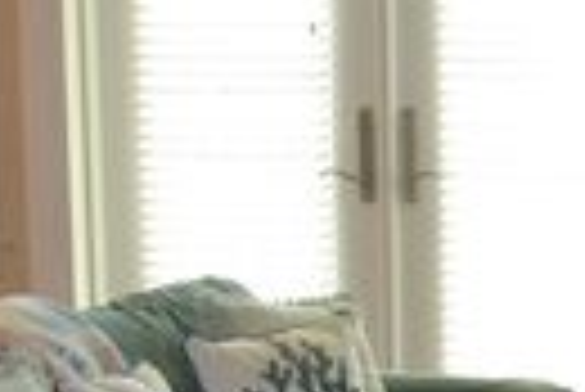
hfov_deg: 13.2
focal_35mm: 150
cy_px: 448
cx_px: 742
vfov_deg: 9.1
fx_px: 2440
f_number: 4.2
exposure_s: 1/60
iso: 400
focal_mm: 26
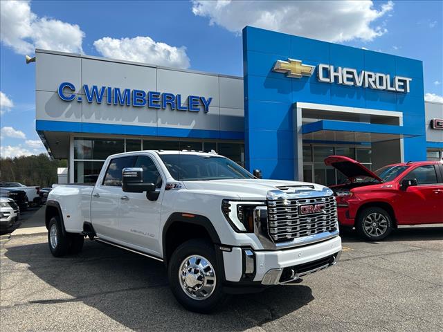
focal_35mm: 26
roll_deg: +1.1
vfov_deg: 53.1
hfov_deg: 67.3
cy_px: 166
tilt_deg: +3.3
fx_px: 333
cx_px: 222
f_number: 1.5
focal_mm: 5.7
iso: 50
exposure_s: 1/4115
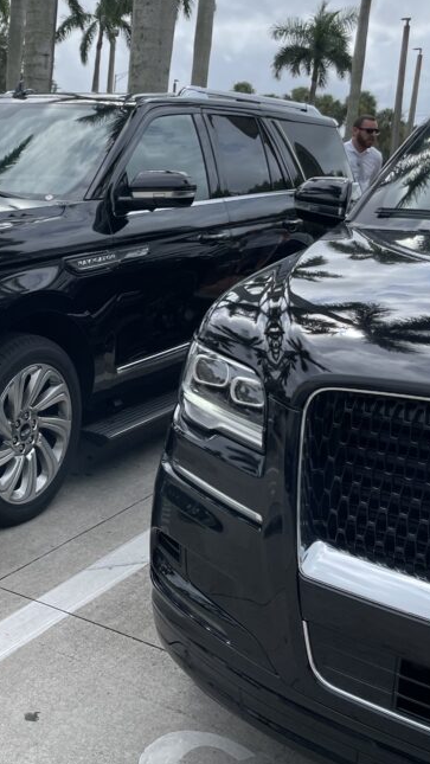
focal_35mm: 45
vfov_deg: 45.4
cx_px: -8
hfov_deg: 25.2
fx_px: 912
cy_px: 335
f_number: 1.6
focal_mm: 4.2
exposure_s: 1/2618
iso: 32
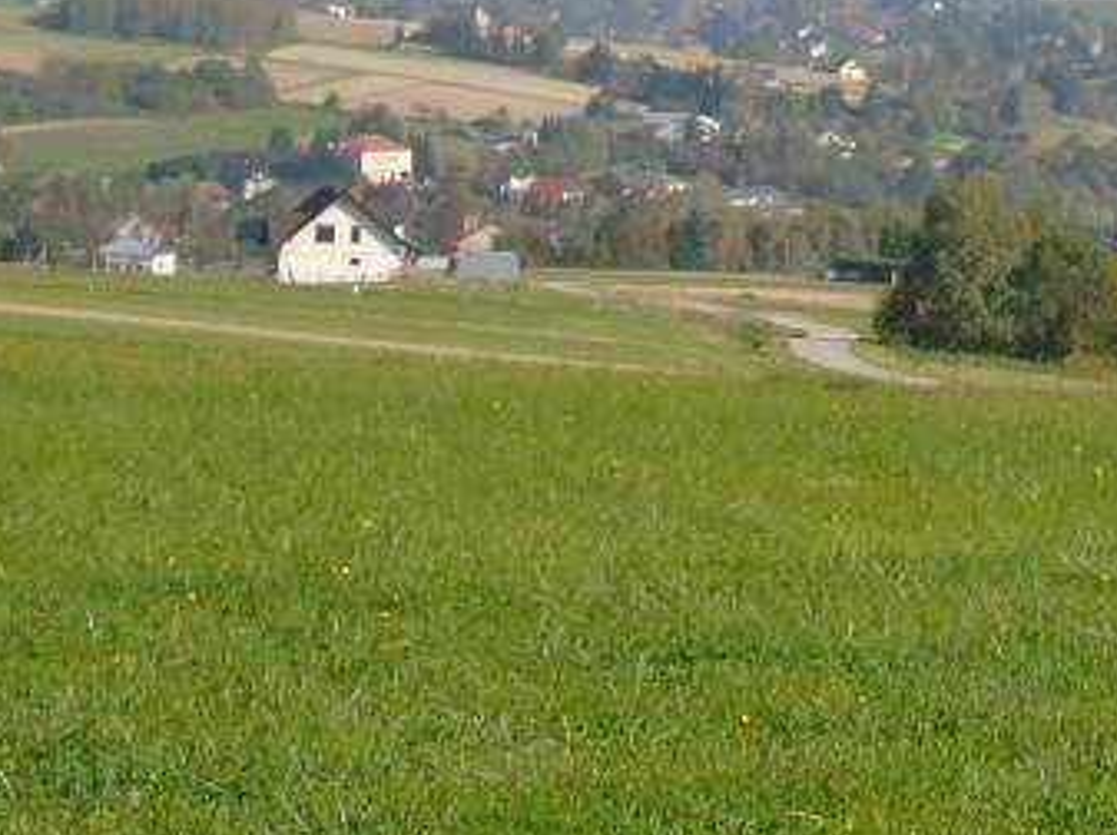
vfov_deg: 6.6
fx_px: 7253
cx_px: 1324
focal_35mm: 225
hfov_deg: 8.7
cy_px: 186
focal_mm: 13
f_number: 4.7
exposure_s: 1/500
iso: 80
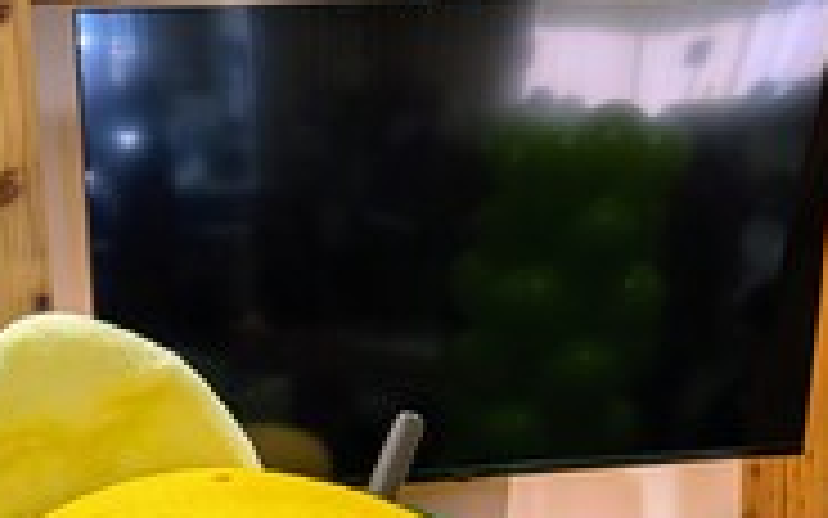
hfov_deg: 33.2
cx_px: 122
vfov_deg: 18.3
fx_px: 1331
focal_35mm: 59
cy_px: 872
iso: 121
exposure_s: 1/100
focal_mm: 4.53
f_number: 1.7
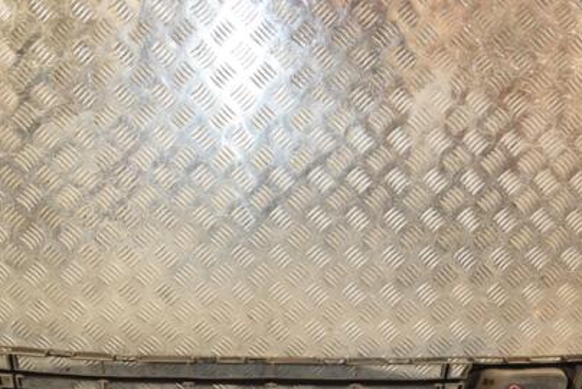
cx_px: 249
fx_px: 756
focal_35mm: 47
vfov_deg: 28.6
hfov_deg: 42.0
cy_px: 265
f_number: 5
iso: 800
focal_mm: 21
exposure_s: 1/125
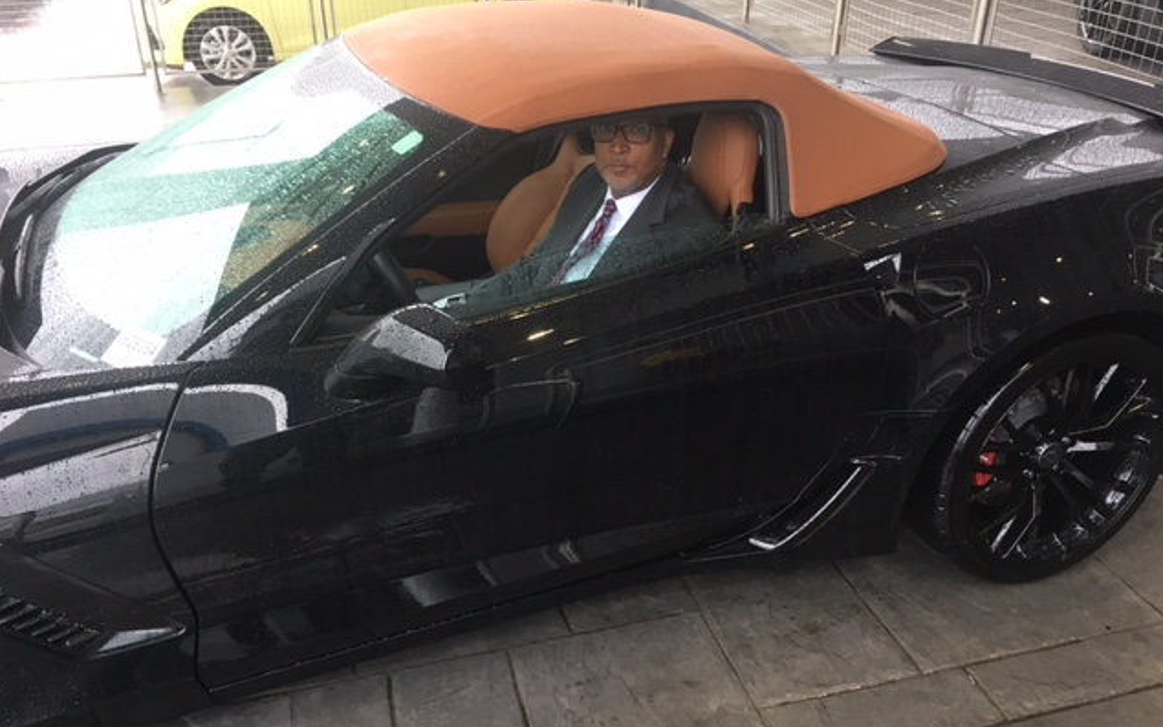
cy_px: 372
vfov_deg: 40.6
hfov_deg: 61.2
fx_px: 983
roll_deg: +0.7
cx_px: 581
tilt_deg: -27.0
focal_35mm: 31
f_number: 2.2
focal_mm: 4.15
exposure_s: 1/30
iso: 32
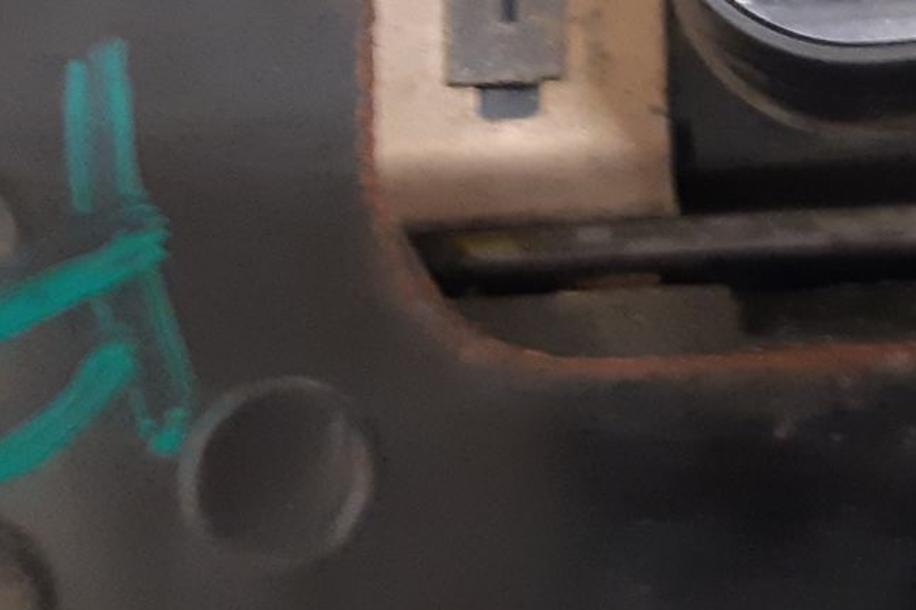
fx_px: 2188
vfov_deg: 15.1
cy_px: -216
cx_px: 829
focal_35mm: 86
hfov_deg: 23.0
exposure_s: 1/25
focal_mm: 3.93
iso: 250
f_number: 1.7
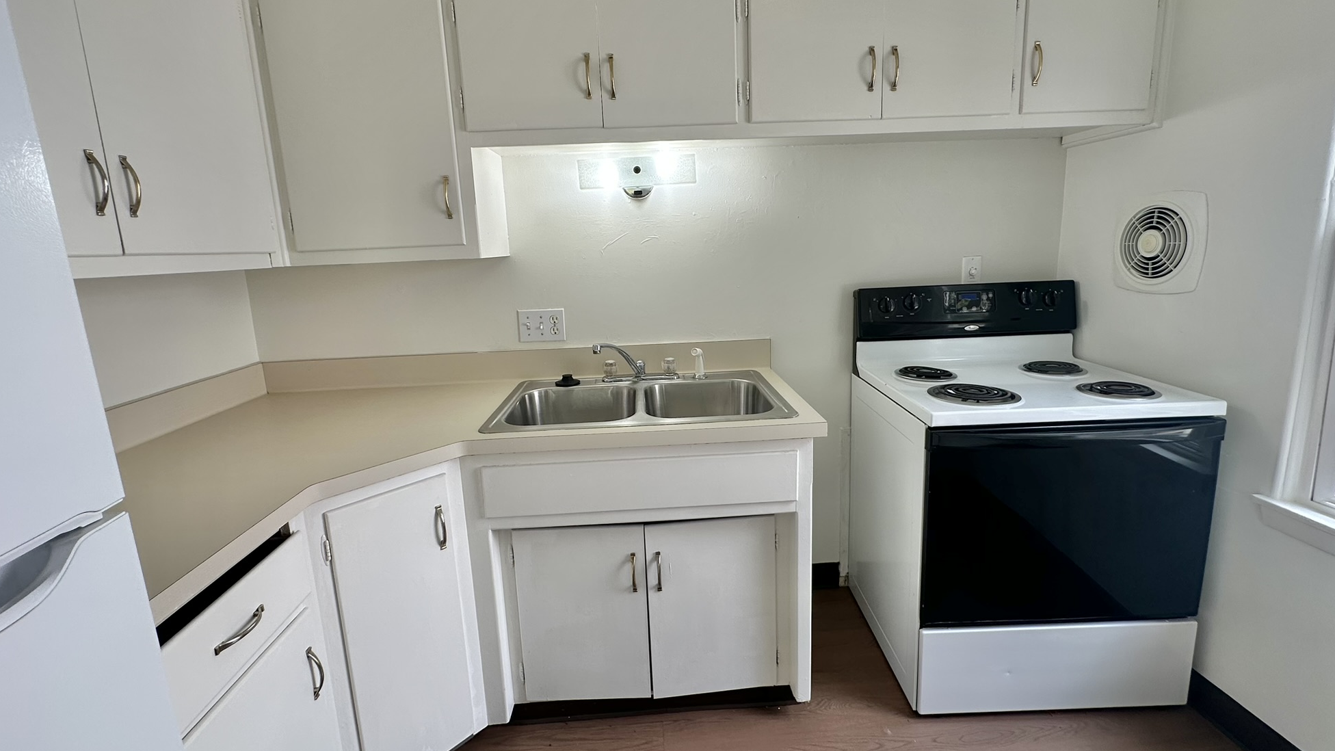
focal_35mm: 16
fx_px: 566
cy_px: 344
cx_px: 669
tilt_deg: -9.0
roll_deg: +2.3
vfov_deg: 67.0
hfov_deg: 99.4
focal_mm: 2.22
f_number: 2.2
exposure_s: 1/120
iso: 50
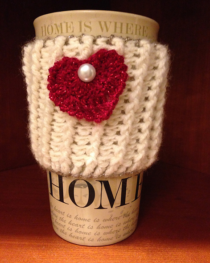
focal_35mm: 35
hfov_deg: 42.2
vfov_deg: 51.5
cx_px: 106
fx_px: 272
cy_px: 126
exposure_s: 1/15
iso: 400
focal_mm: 4.12
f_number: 2.4
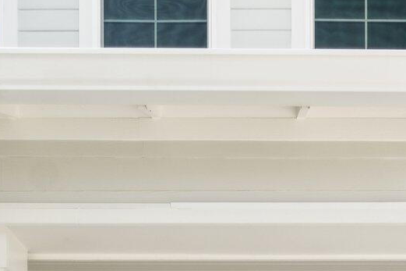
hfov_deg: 33.7
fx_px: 665
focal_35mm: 59
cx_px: 267
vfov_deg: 17.2
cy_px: 531
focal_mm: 10
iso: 100
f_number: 9
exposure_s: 1/125
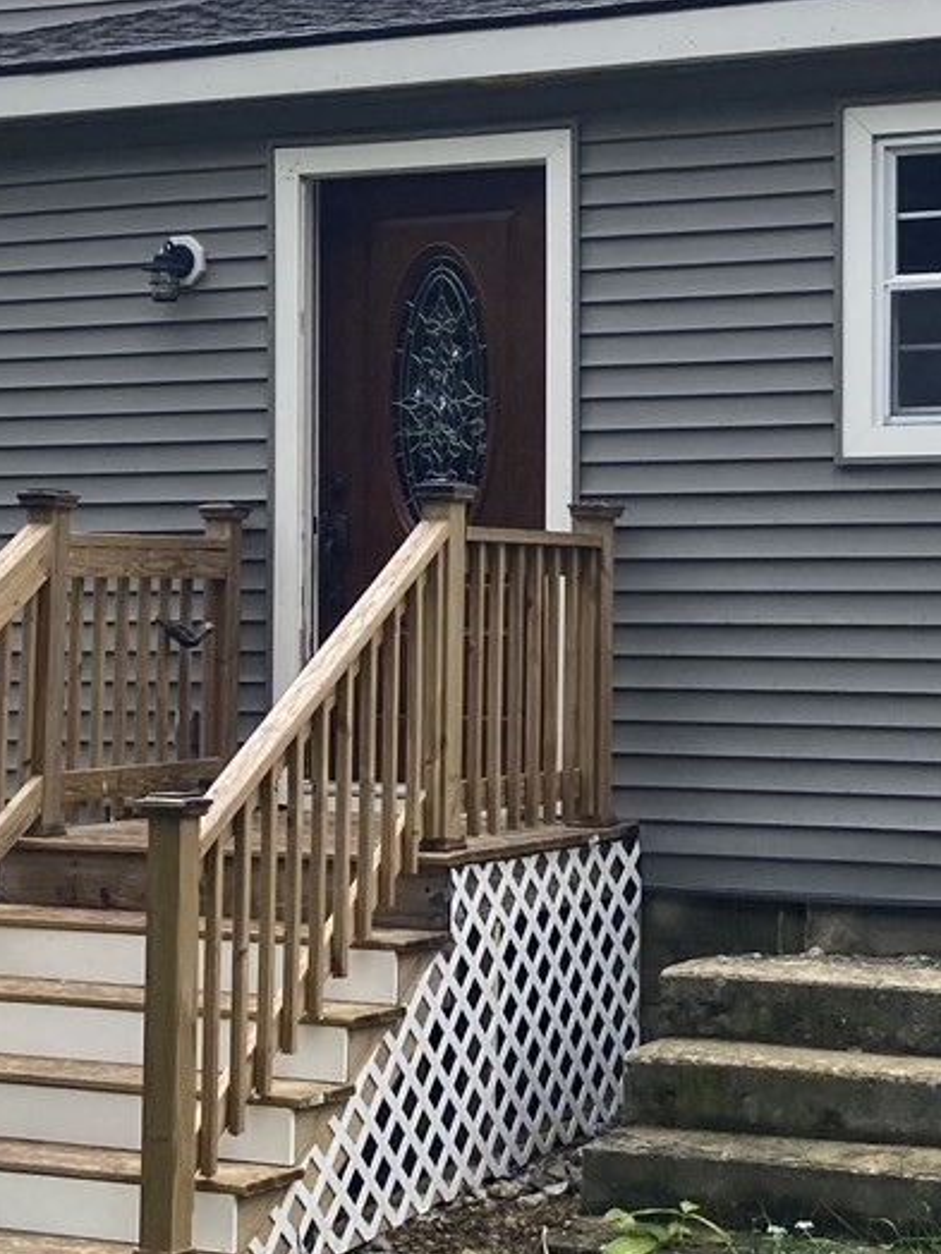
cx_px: 486
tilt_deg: +3.6
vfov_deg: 23.8
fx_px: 2972
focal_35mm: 82
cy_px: 529
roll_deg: -0.3
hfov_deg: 18.0
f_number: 1.8
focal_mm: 3.99
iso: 20
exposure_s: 1/666
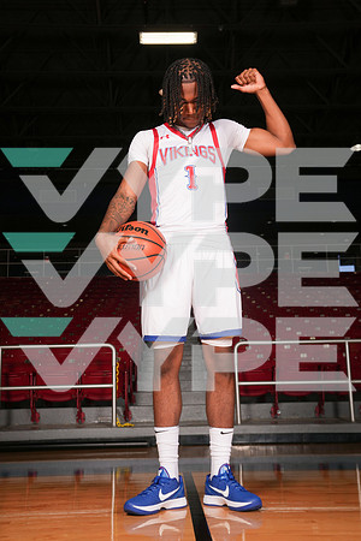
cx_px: 180
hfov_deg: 33.4
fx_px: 602
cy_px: 270
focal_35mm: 40
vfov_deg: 48.5
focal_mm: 40
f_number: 8
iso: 400
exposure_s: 1/200
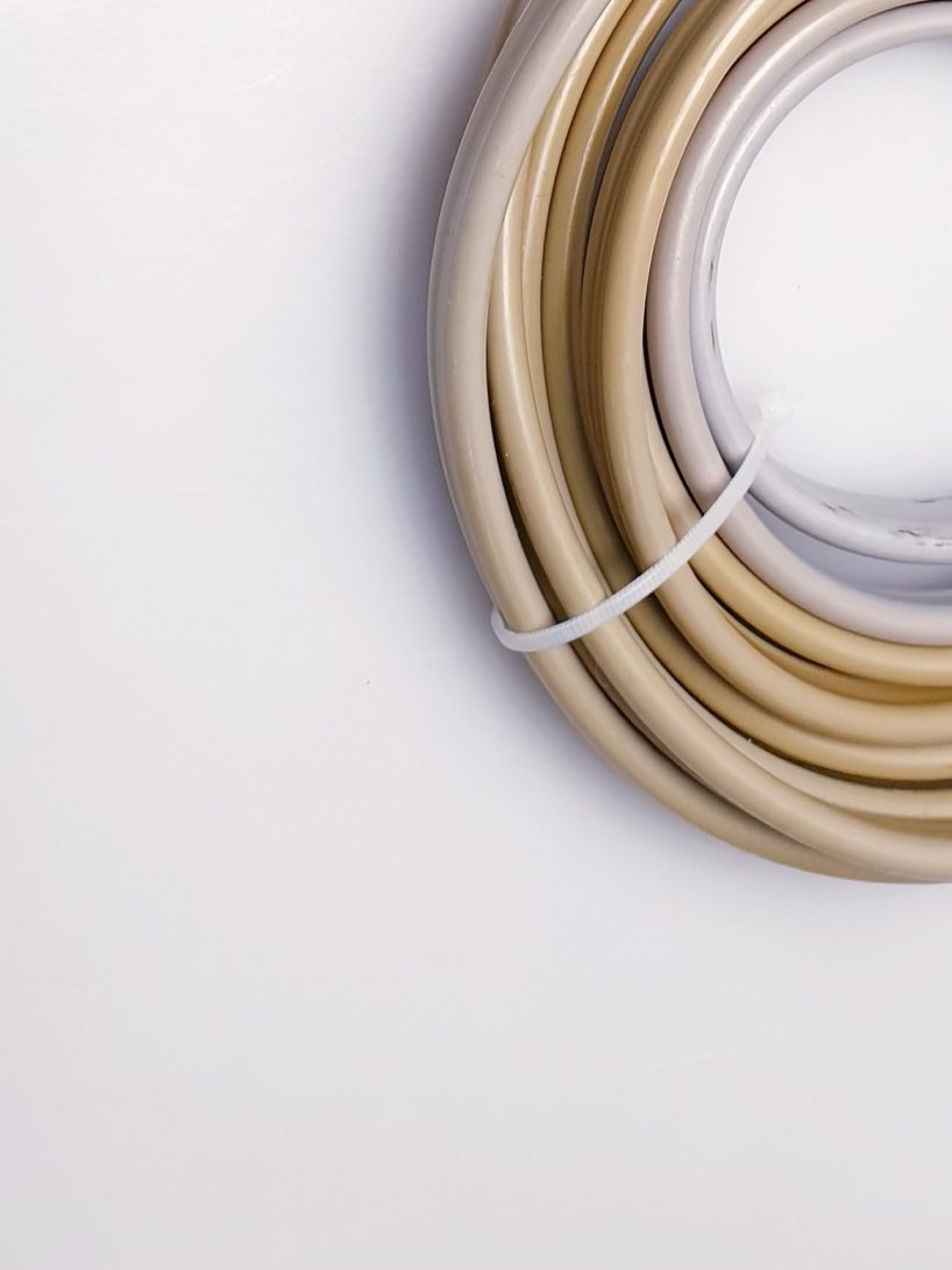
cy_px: -154
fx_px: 2237
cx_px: 484
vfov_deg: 28.5
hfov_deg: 24.0
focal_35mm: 61
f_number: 2.4
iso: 64
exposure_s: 1/50
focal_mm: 4.3
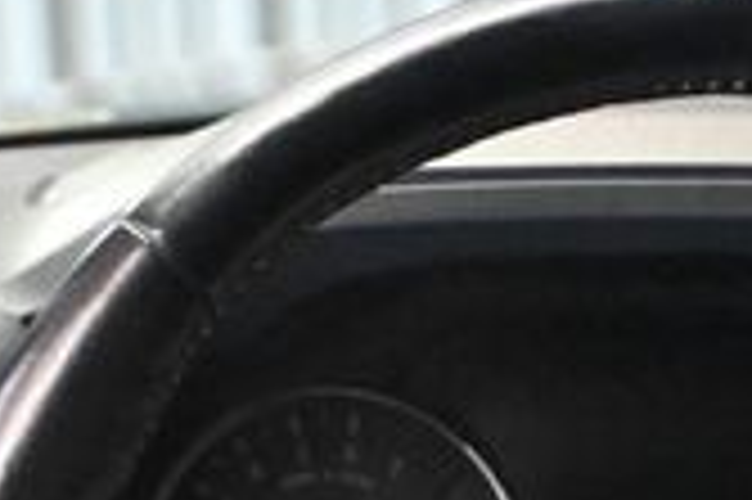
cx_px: 720
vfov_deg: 8.3
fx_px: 3360
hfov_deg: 12.6
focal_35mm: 161
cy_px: 820
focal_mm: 28
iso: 11400
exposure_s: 1/60
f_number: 4.5
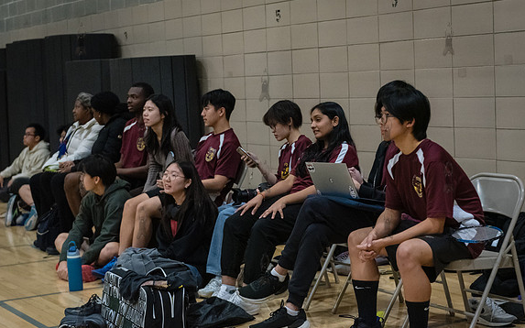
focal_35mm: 70
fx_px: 1001
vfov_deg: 18.6
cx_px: 289
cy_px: 166
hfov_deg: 29.4
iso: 8000
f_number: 3.5
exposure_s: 1/400
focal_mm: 62
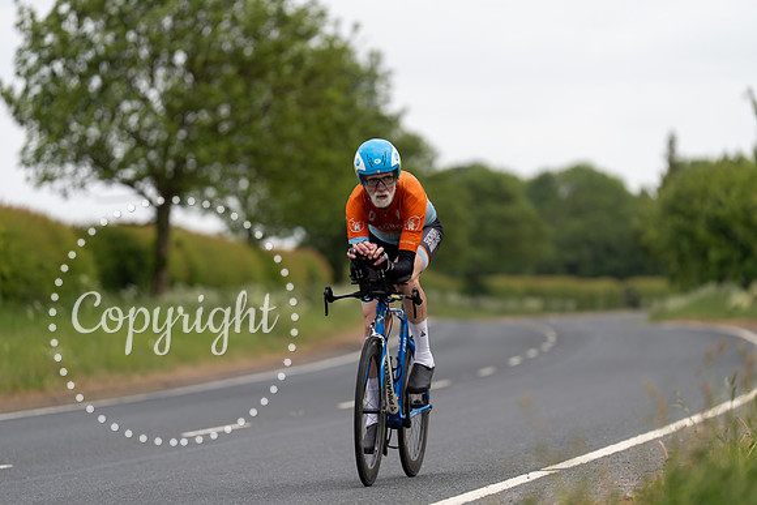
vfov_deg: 7.4
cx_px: 378
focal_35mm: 185
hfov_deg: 11.1
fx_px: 3891
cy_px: 252
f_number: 3.2
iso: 160
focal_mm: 185
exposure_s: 1/1250
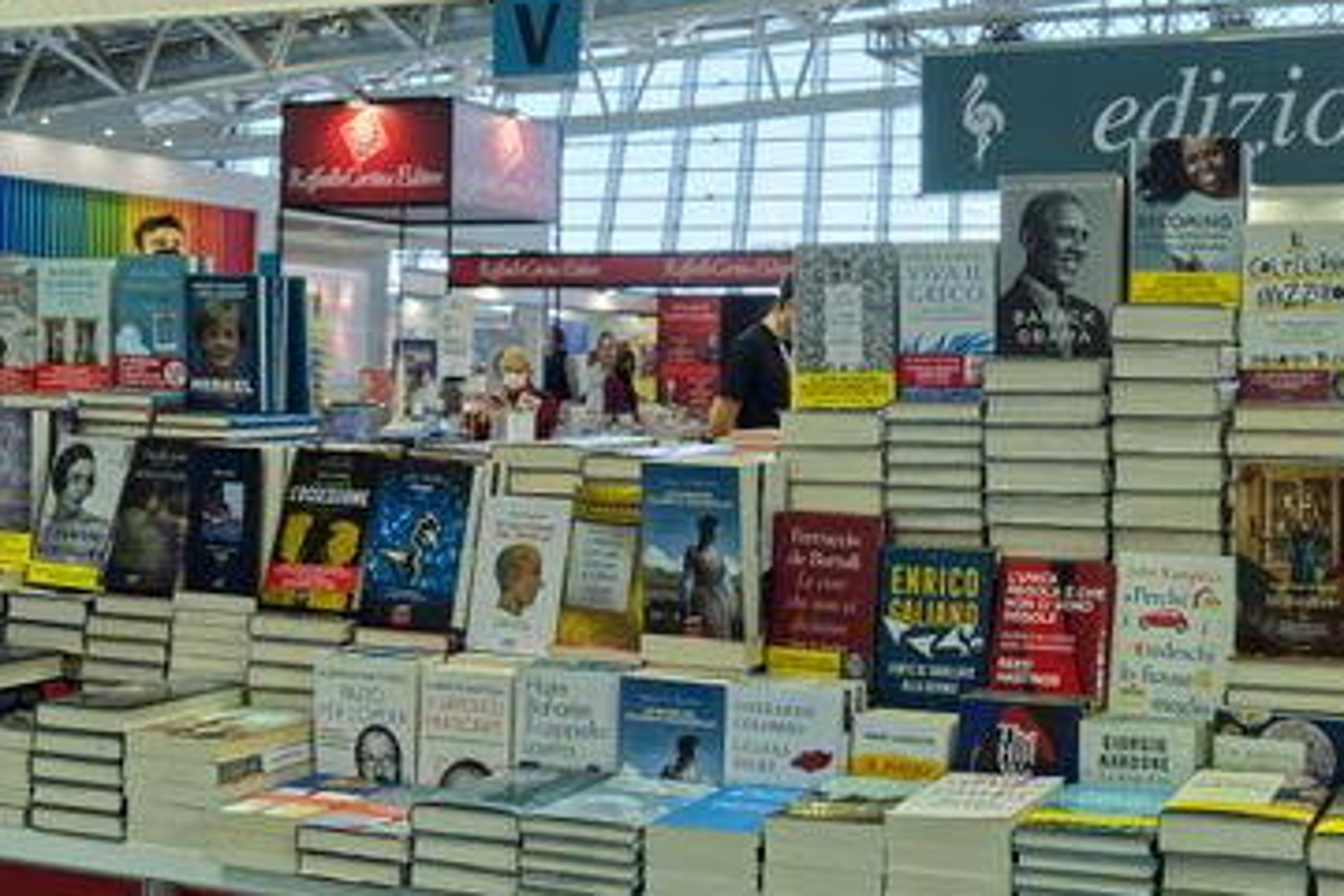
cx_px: 922
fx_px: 1755
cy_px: 343
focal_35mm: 47
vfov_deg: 28.6
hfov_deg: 41.2
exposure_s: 1/140
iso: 200
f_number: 5.6
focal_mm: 22.3
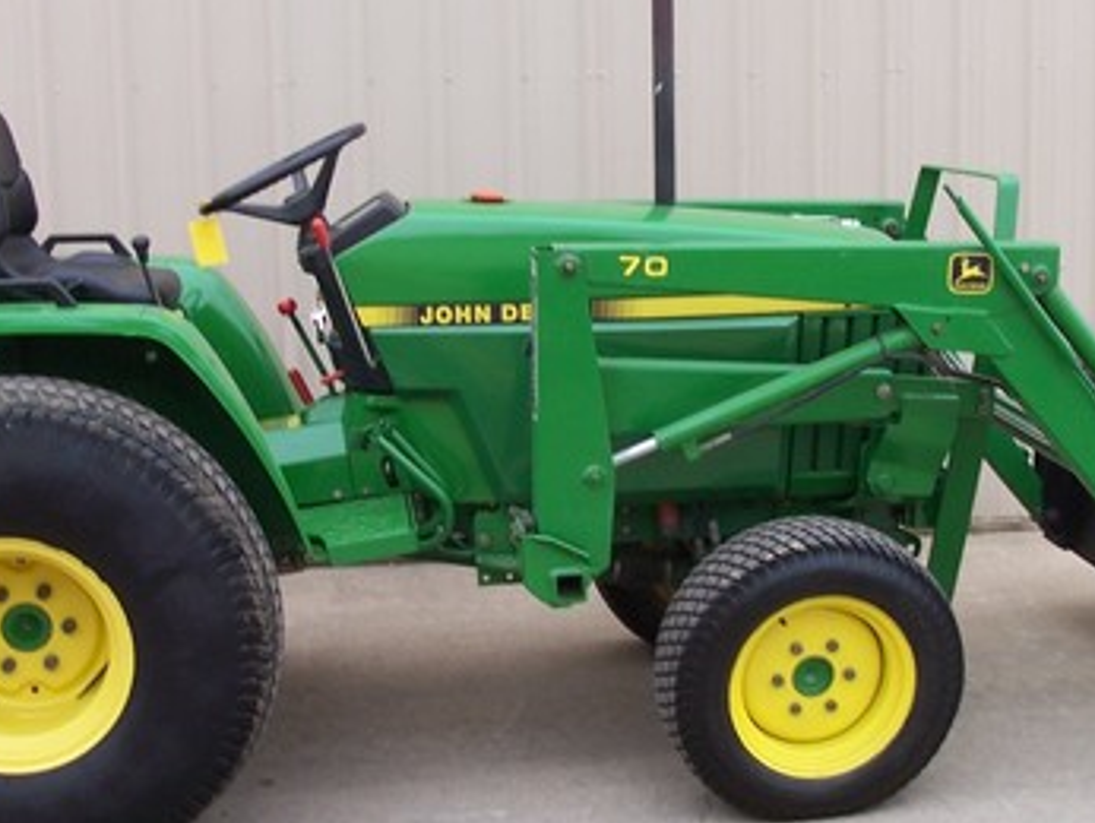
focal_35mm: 55
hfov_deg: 34.9
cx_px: 566
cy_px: 386
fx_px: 1741
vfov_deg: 26.6
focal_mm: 6
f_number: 2.8
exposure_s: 1/125
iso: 80
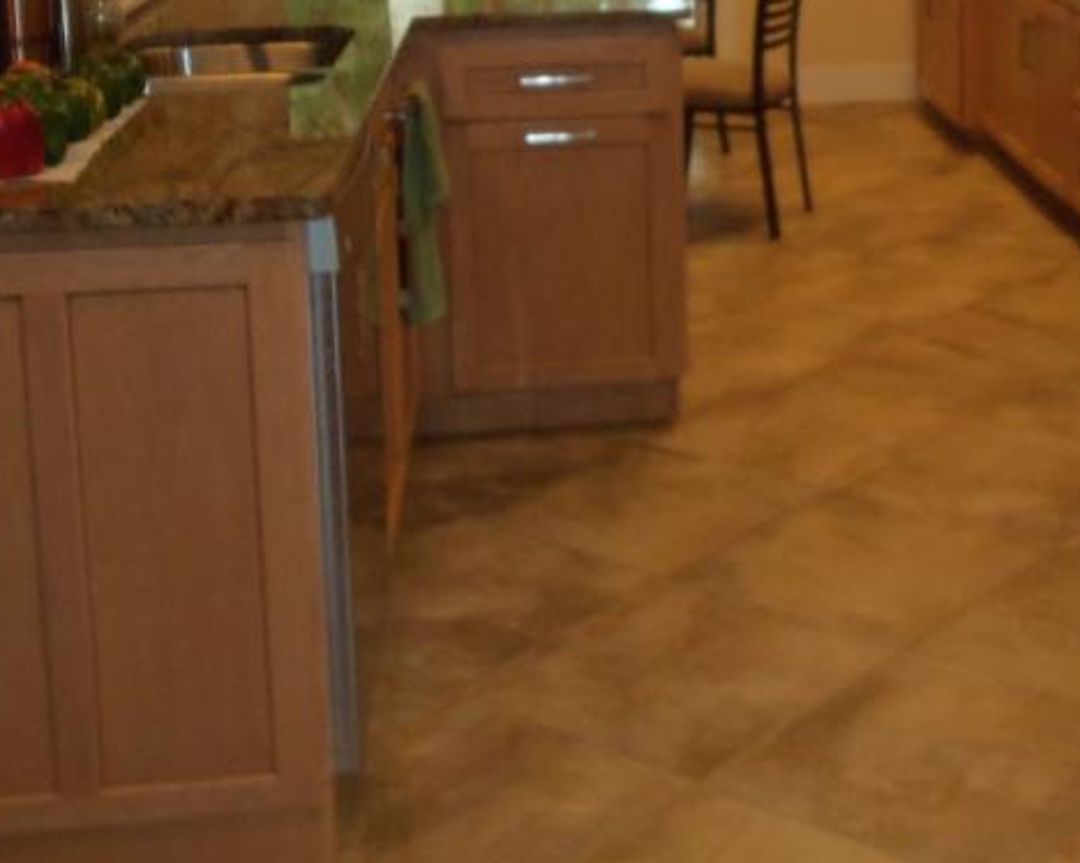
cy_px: 23
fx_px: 1981
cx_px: 930
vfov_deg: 23.6
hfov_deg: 29.5
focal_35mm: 62
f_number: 3.4
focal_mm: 5.2
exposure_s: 1/30
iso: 100
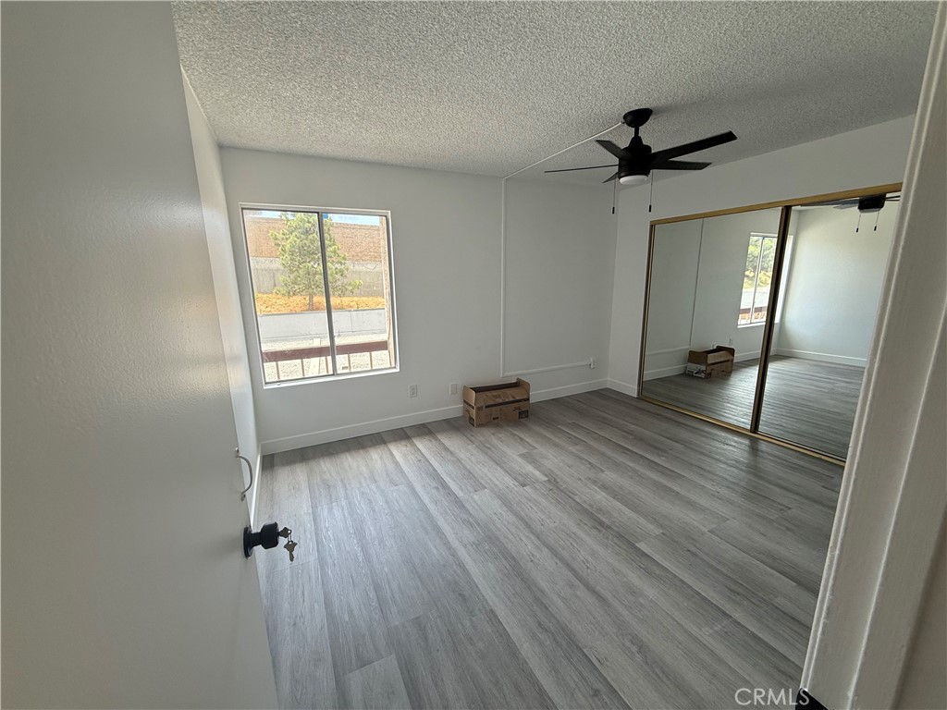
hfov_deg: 102.1
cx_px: 474
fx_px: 383
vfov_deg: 85.7
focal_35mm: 14
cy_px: 355
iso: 64
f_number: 2.2
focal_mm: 2.22
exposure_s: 1/244
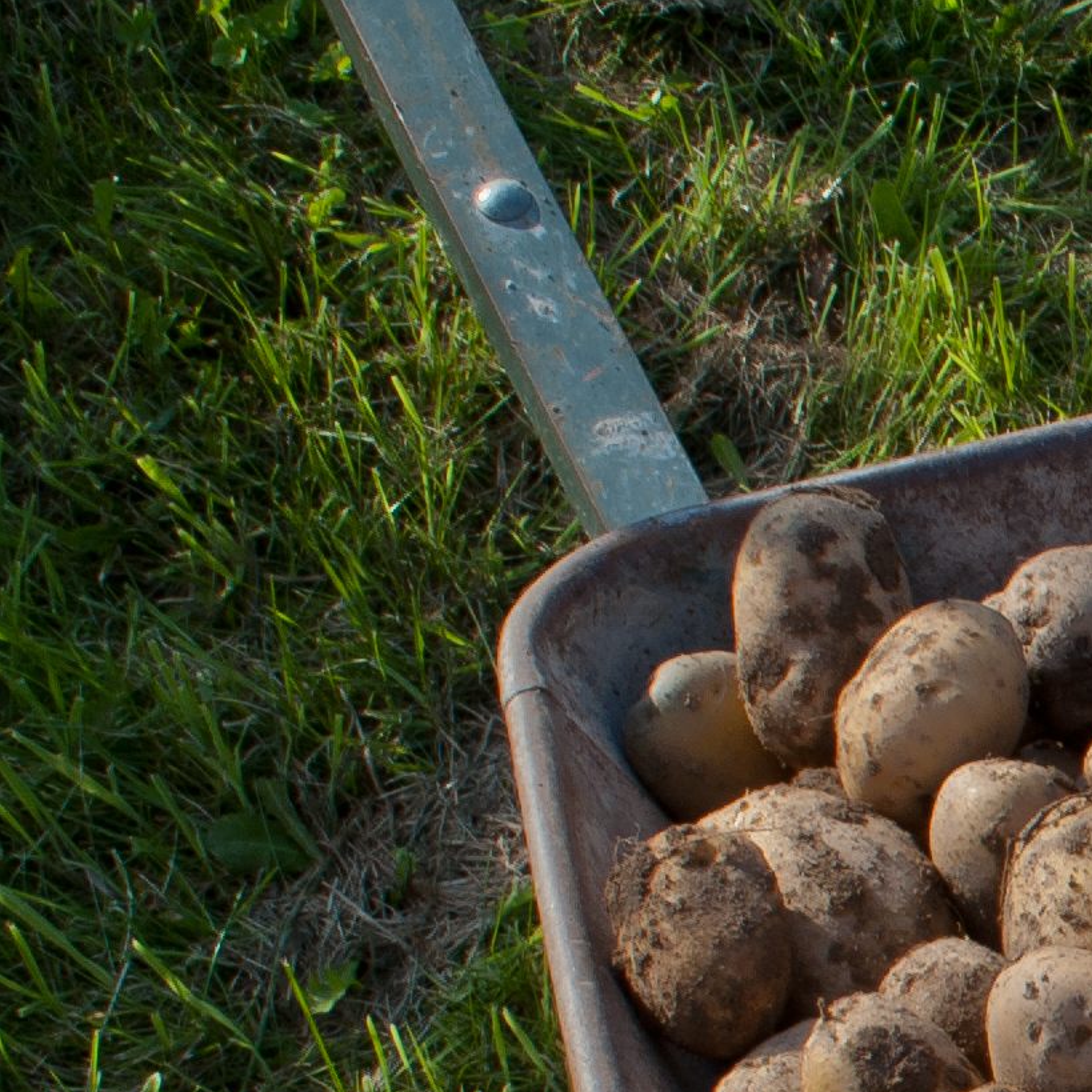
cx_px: 1833
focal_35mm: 131
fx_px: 4675
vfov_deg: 13.1
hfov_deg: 12.4
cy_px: 1203
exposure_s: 1/60
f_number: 16
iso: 200
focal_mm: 28
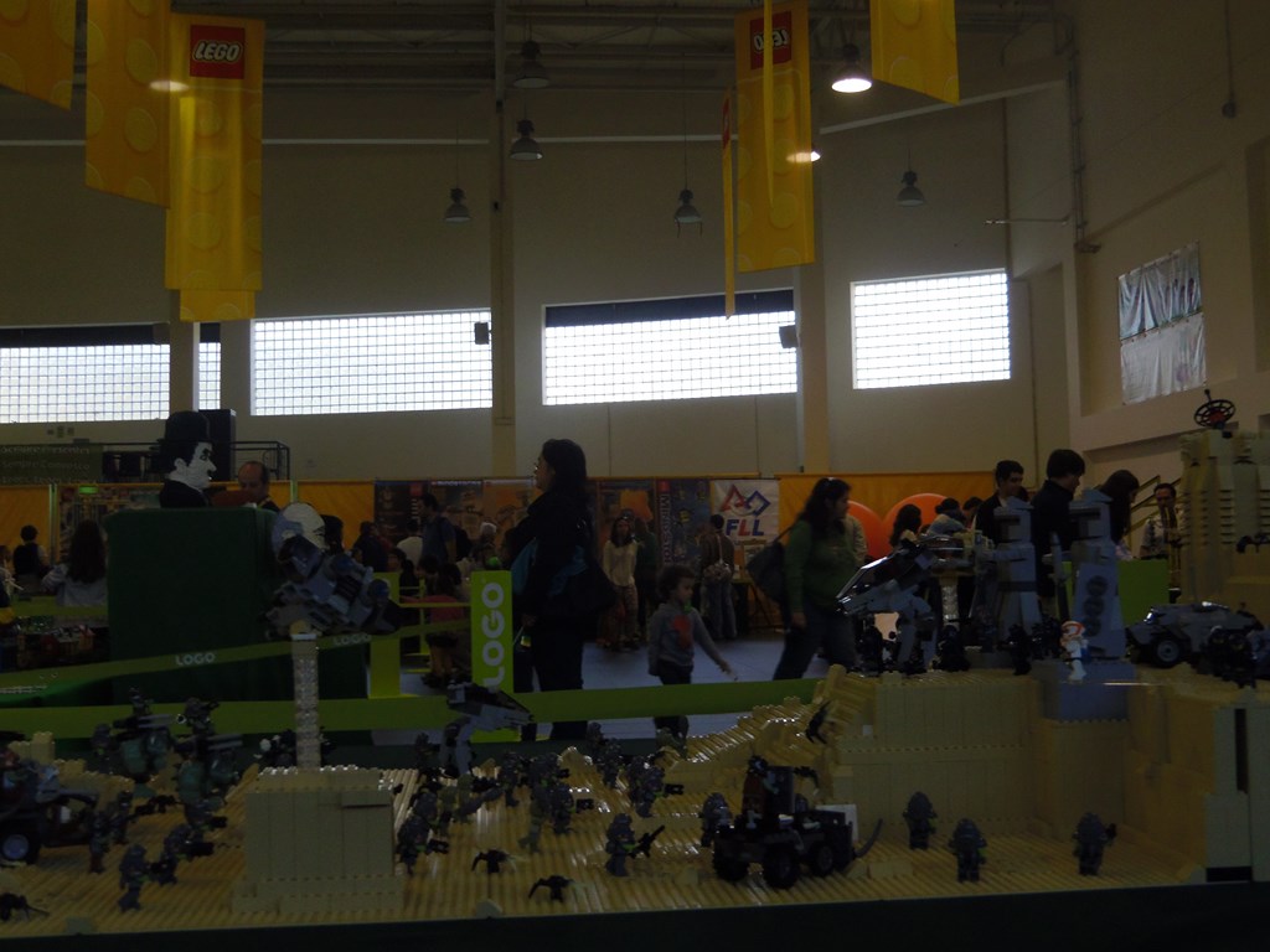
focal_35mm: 45
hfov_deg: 42.1
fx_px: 1651
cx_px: 635
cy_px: 476
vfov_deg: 32.2
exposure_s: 1/50
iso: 160
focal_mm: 8.4
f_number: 4.6
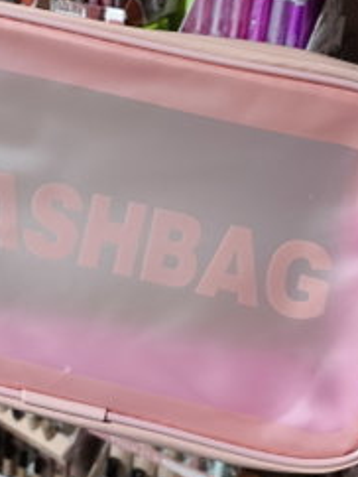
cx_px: 104
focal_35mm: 55
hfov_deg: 26.4
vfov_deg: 34.2
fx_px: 757
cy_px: 117
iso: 640
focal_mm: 4.71
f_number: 1.7
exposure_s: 1/25
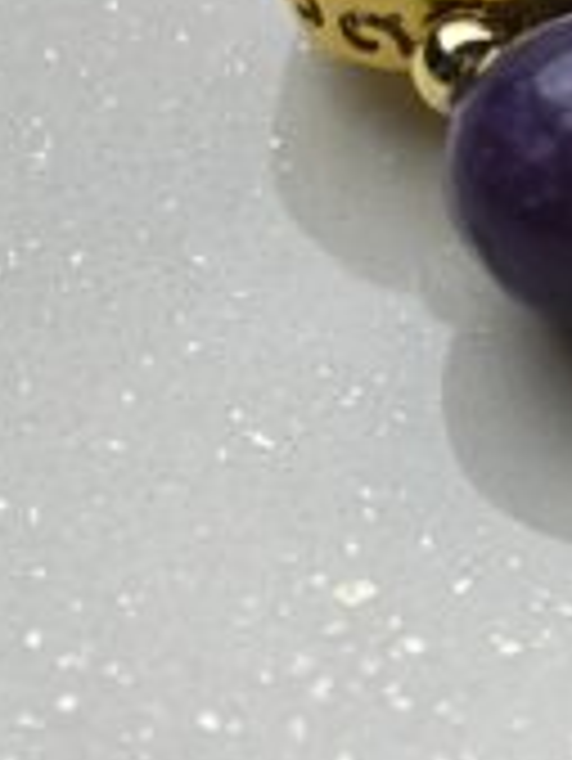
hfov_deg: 3.8
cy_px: 40
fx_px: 8582
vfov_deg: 5.1
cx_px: 504
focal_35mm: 390
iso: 80
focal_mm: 16.53
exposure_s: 1/351
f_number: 2.1
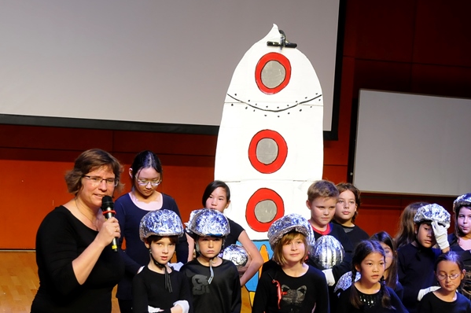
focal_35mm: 82
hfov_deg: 24.6
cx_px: 333
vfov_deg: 16.5
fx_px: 1072
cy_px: 235
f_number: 5.6
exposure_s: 1/80
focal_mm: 32
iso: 800
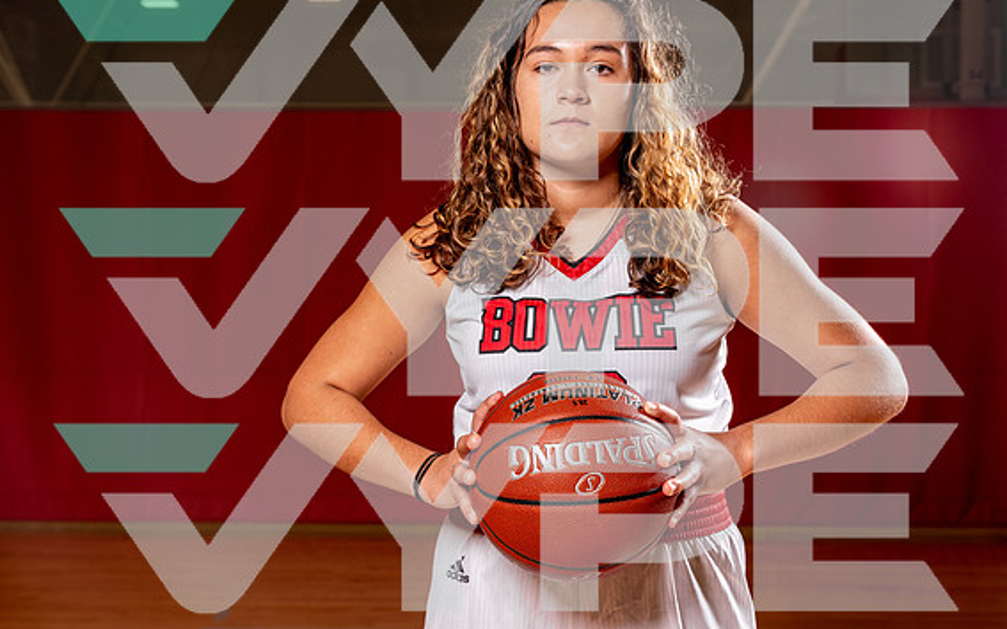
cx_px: 511
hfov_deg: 41.8
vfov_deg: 26.8
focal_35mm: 48
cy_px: 303
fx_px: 1317
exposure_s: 1/125
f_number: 6.3
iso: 100
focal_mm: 46
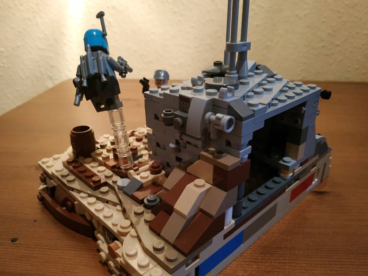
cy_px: 146
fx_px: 276
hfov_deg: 67.3
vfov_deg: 53.0
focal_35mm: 26
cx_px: 180
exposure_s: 1/25
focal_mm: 3.94
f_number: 1.9
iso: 250
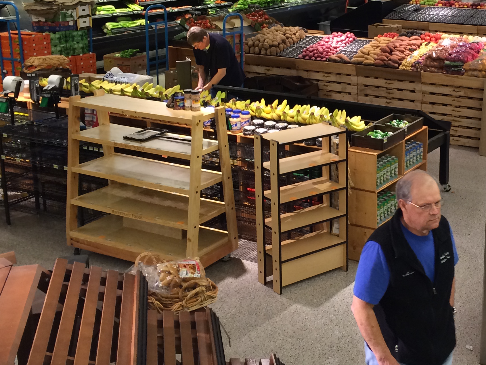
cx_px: 390
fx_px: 786
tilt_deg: -15.5
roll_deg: -0.3
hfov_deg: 33.3
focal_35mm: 56
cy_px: 119
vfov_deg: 26.0
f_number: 2.2
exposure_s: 1/30
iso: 50
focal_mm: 4.15
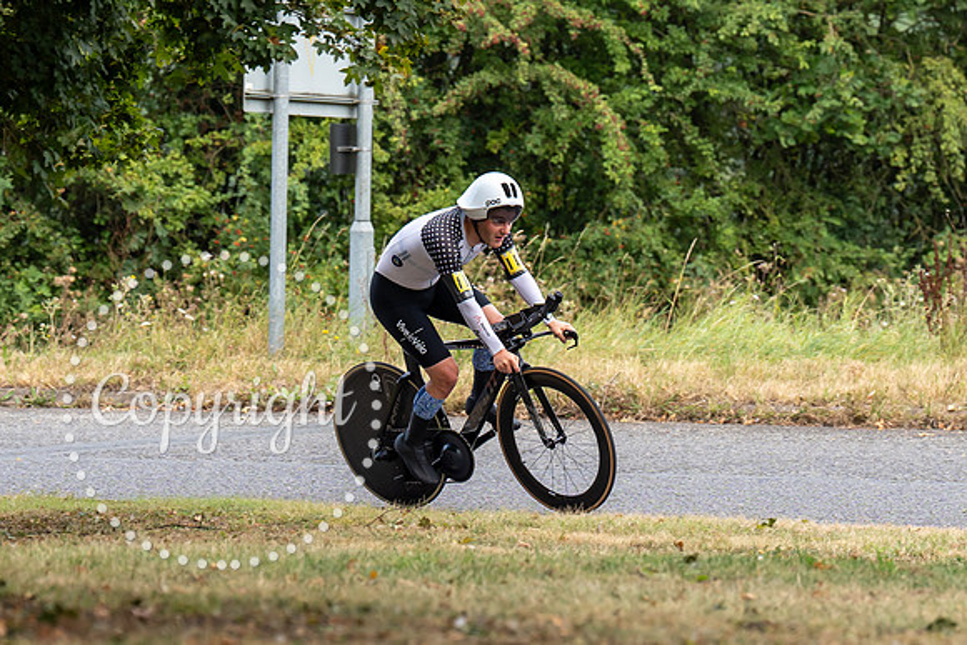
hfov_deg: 7.6
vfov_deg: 5.1
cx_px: 426
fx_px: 7301
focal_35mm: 272
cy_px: 344
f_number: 4
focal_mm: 129
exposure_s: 1/1000
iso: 400
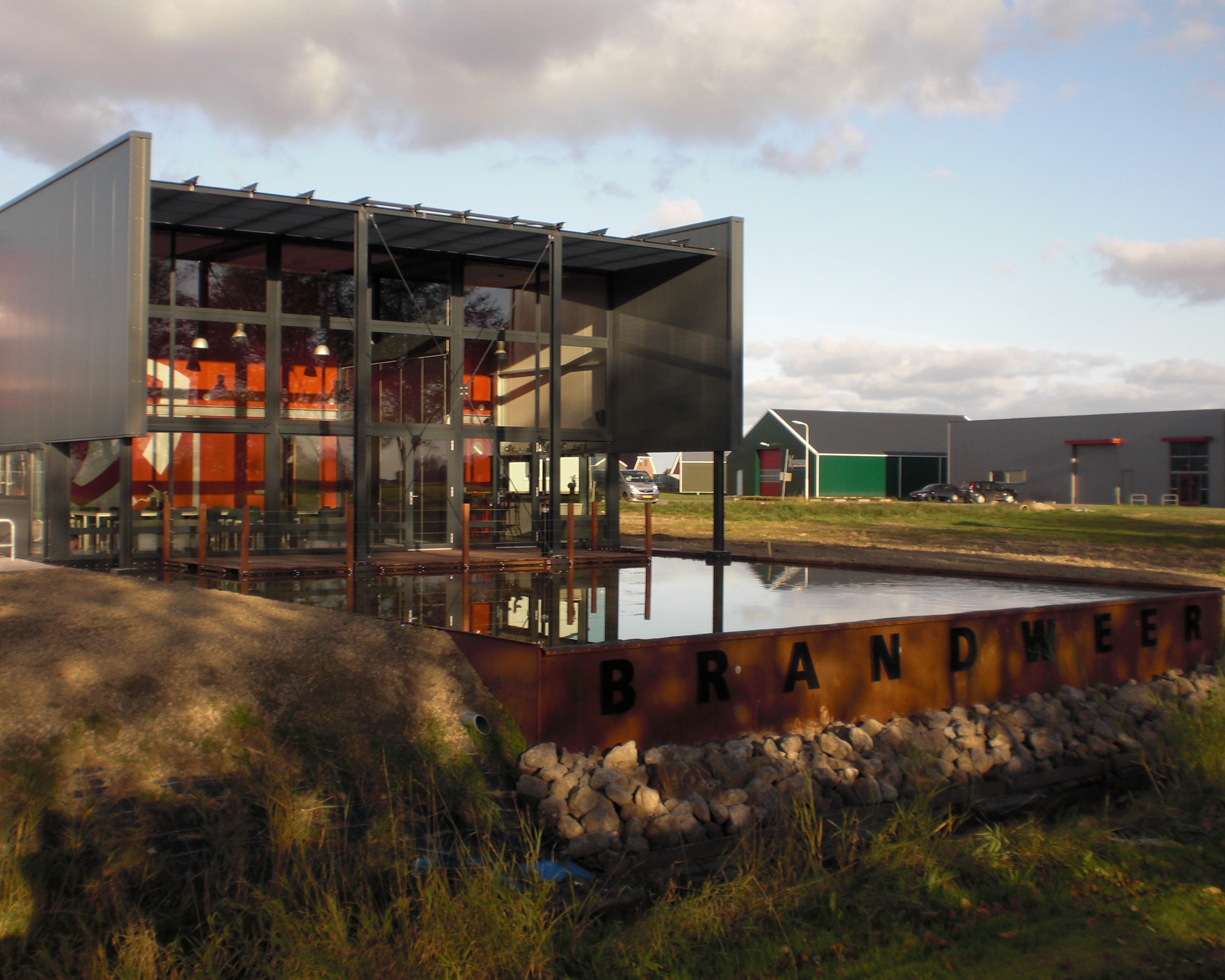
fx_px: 1450
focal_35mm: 40
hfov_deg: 45.8
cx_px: 597
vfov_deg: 37.3
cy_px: 485
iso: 64
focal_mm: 6.3
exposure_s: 1/200
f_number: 5.6
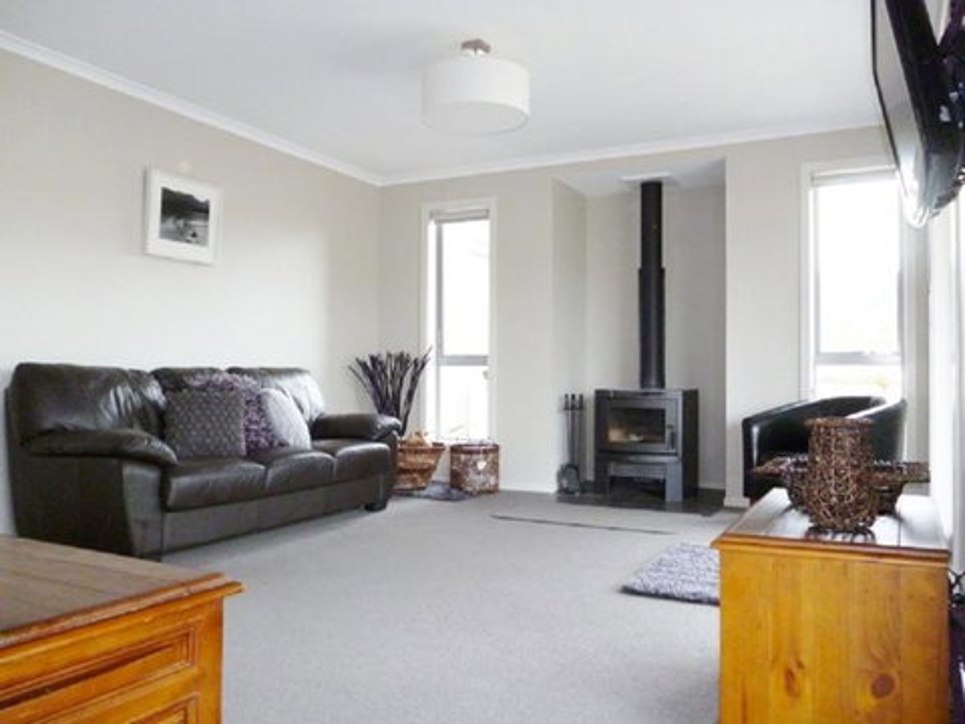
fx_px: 781
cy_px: 362
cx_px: 482
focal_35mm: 28
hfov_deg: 63.4
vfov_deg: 49.7
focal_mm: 5
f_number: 3.1
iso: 500
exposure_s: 1/60
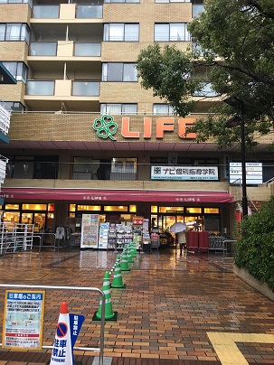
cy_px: 182
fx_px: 306
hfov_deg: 48.2
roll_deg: -1.2
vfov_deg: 61.7
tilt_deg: +9.6
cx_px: 137
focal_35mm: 29
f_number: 2.2
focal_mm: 4.15
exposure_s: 1/30
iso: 25
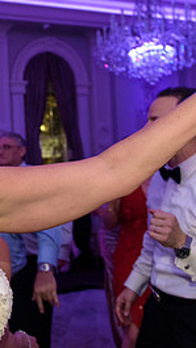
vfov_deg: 37.7
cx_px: -72
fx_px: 508
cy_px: 142
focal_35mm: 55
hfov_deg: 19.7
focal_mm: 24
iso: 3200
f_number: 3.2
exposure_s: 1/125
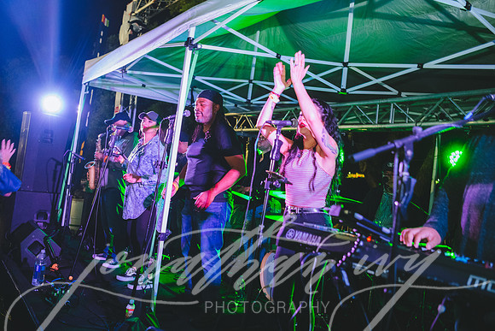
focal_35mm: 34
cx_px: 248
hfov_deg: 55.8
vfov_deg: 38.9
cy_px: 166
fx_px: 468
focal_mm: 34
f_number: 2.8
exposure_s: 1/60
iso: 4000
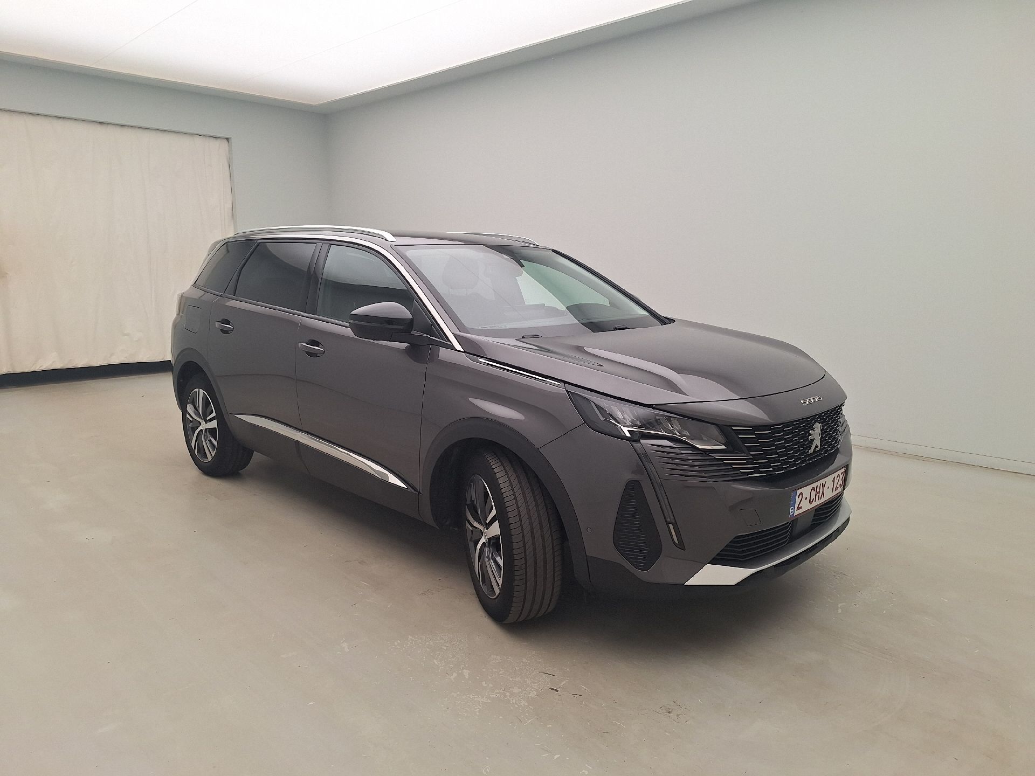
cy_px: 388
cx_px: 518
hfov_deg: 73.9
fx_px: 688
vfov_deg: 58.9
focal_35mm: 23
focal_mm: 5.54
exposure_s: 1/174
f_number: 1.8
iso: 40
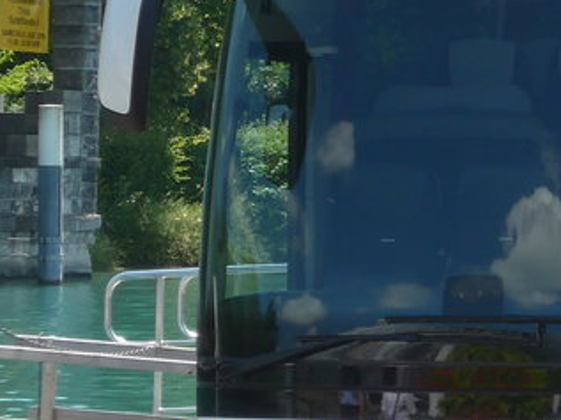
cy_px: 138
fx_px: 7608
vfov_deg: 3.2
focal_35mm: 470
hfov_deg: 4.2
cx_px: 635
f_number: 5.2
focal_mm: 24.3
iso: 80
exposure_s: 1/200
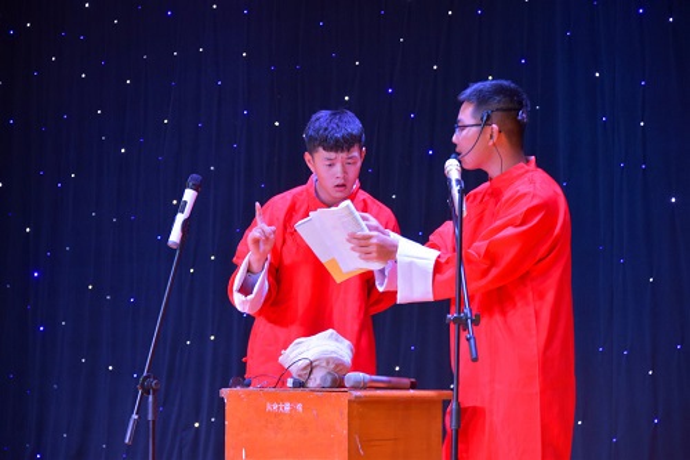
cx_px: 345
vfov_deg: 8.7
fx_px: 3018
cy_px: 230
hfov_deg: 13.0
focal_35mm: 158
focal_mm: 105
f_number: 5.6
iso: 800
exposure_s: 1/40
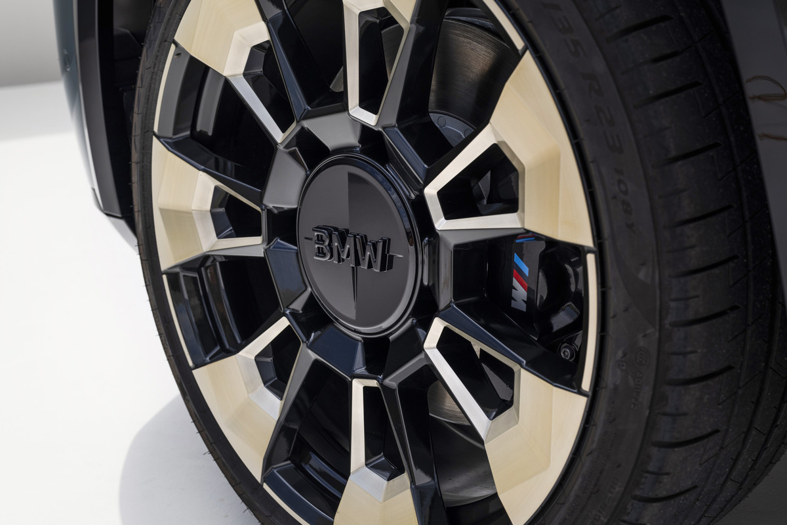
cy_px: 262
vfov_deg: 27.0
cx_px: 394
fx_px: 1093
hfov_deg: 39.6
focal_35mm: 50
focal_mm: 50
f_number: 5
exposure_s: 1/250
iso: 100
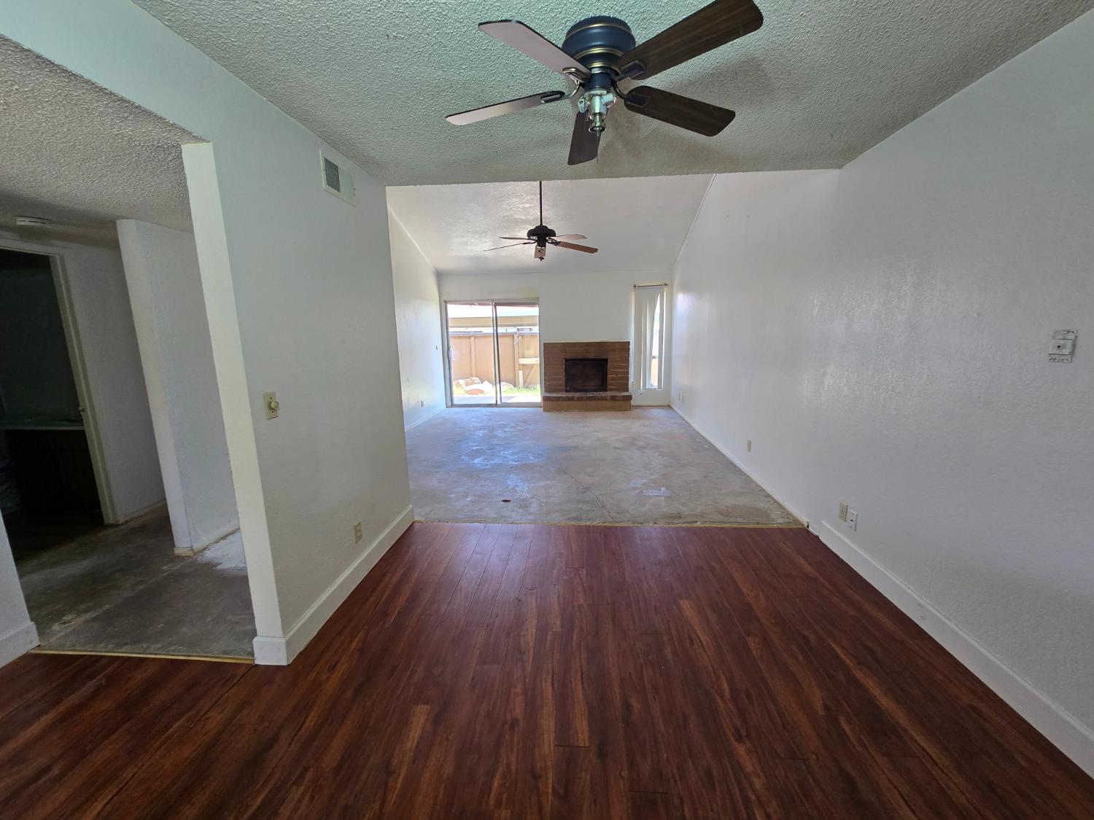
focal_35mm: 13
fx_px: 411
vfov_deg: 89.9
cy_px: 410
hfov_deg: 106.2
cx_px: 547
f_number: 2.2
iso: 160
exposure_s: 1/73.1
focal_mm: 2.2
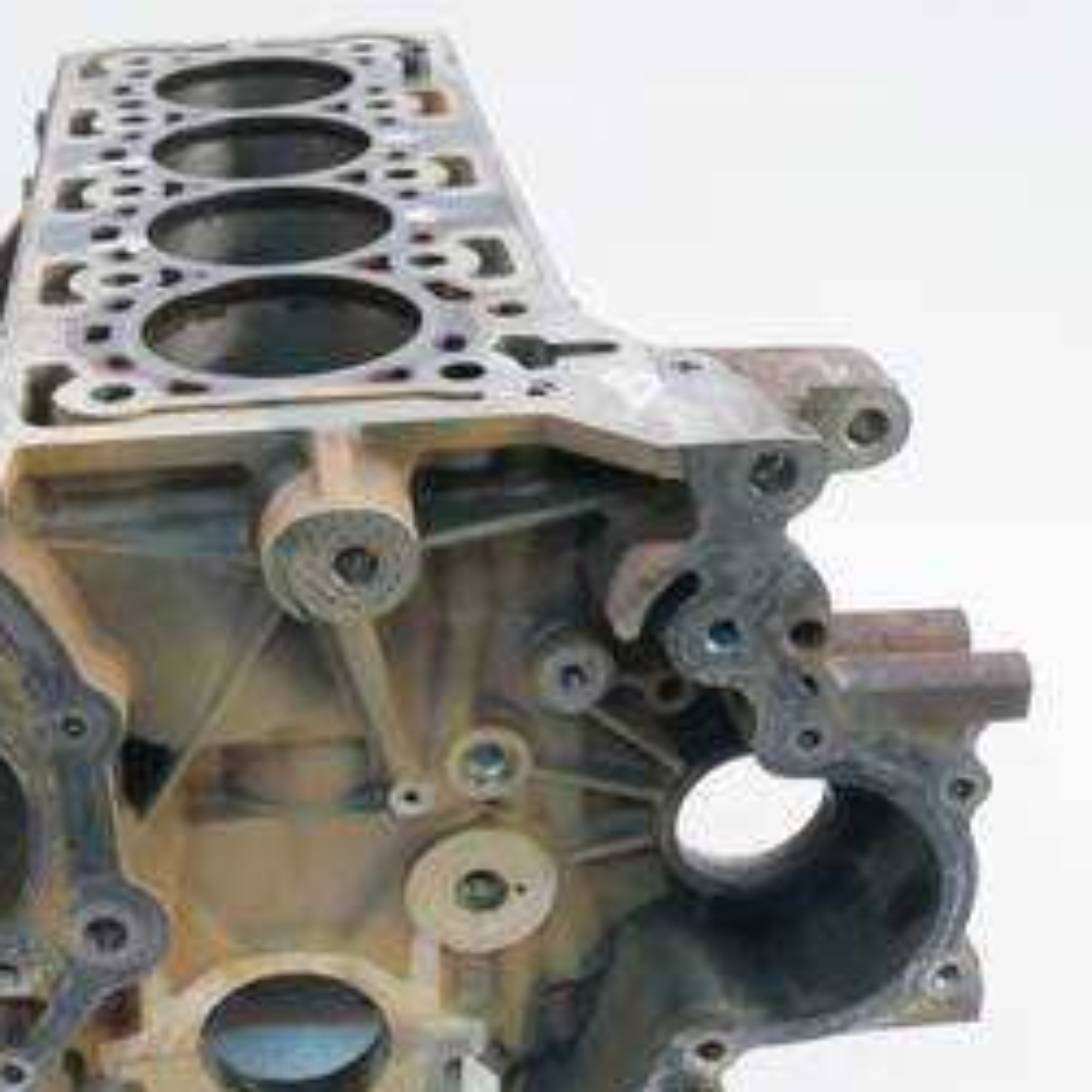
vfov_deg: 31.6
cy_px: 644
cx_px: 296
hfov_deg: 31.2
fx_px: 1927
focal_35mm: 54
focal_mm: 16
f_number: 4
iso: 500
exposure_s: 1/60
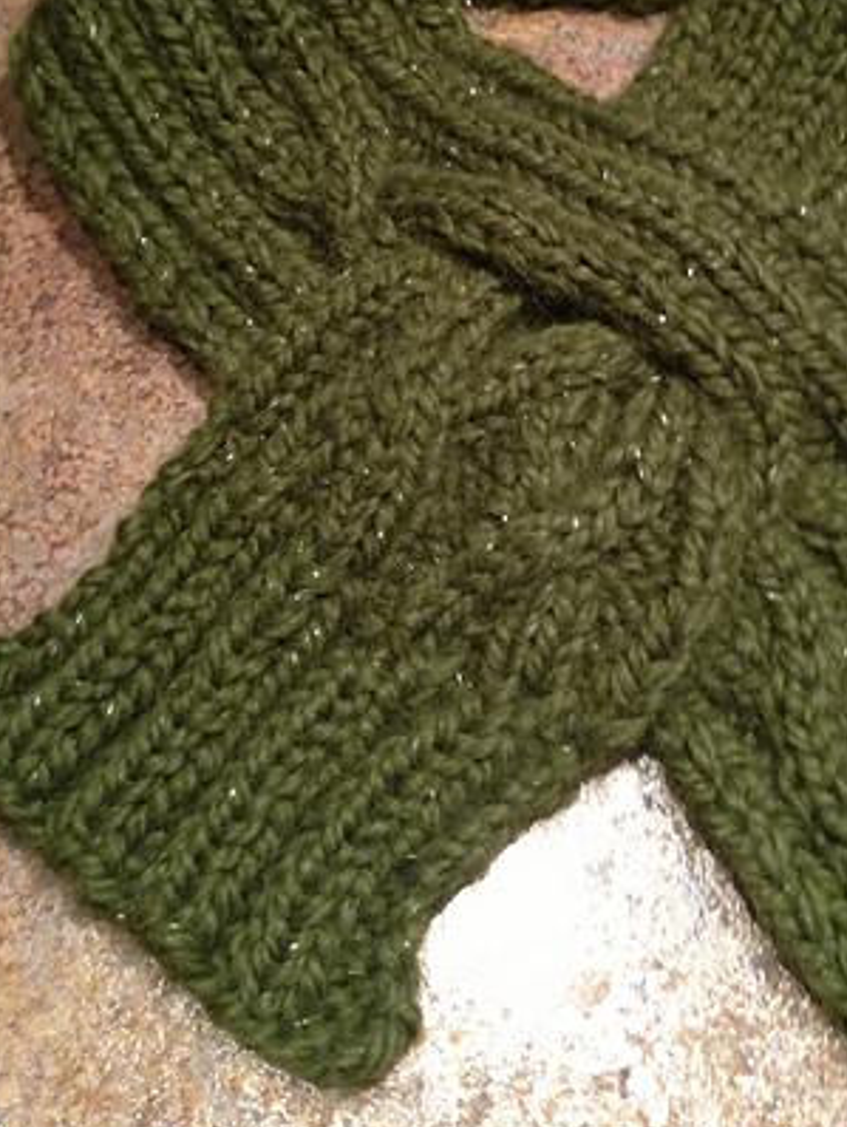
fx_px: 1727
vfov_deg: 35.5
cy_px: 306
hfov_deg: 27.4
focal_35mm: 53
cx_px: 552
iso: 100
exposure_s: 1/20
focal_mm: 4.13
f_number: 2.4
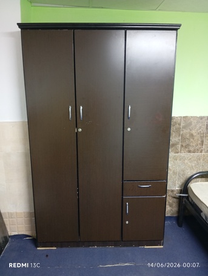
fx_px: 224
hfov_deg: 49.8
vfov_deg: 63.4
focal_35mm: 28
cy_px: 138
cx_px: 104
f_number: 1.8
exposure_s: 1/24
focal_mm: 4.22
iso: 1801
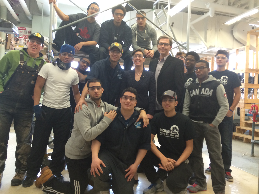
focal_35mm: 30
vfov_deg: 46.8
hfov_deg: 60.0
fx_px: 224
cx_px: 130
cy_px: 97
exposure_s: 1/30
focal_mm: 4.12
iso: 125
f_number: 2.2
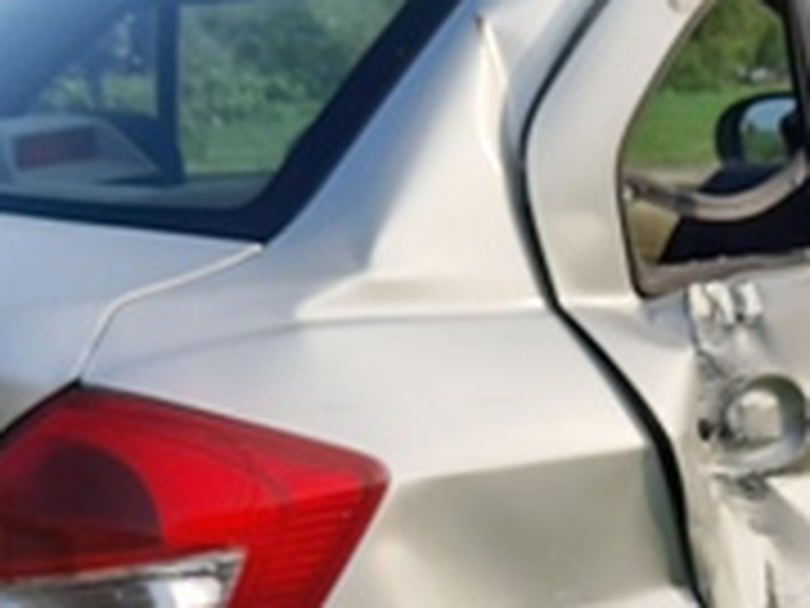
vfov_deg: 16.3
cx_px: 693
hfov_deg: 21.6
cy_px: 608
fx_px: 2083
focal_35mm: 89
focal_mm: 4.6
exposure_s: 1/481
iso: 20
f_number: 2
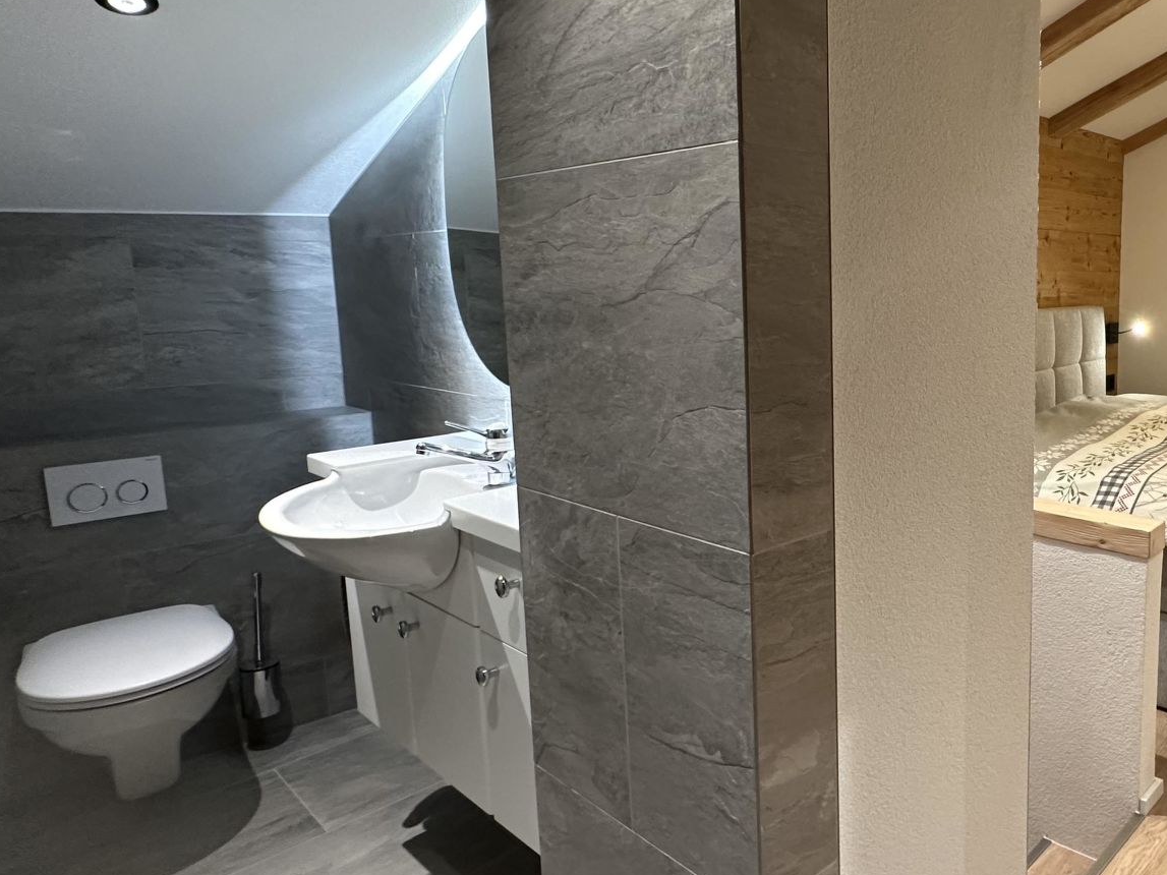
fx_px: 843
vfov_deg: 54.8
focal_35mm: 25
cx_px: 884
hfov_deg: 64.9
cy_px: 393
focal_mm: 2.22
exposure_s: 1/100
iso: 250
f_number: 2.2
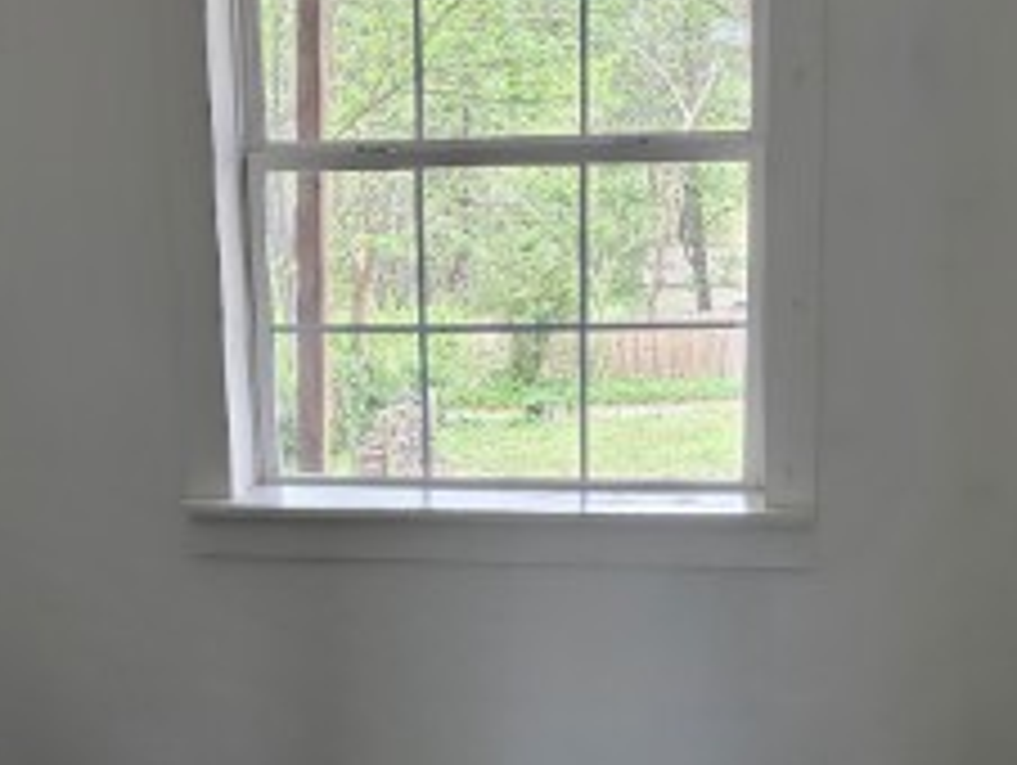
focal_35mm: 65
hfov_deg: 29.7
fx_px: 1912
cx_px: 396
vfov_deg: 22.4
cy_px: 594
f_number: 1.7
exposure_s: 1/120
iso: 500
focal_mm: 6.3
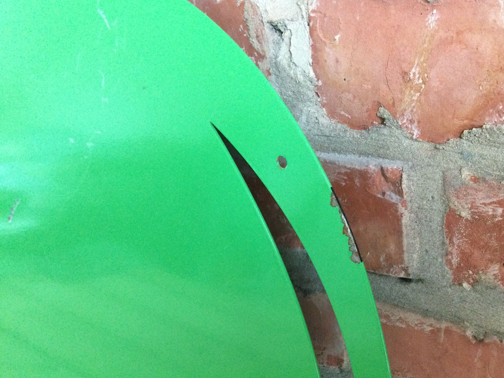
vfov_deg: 36.7
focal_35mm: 39
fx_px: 568
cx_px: 312
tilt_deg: -28.0
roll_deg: +4.6
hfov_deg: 47.5
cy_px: 219
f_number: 2.4
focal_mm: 3.3
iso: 200
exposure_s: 1/17
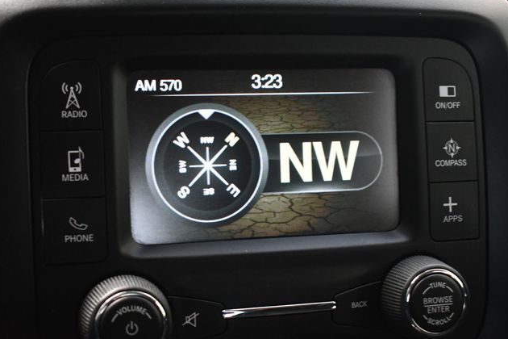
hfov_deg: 29.7
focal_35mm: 68
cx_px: 253
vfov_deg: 20.0
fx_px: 959
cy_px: 170
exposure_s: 1/125
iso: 2800
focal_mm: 45
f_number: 5
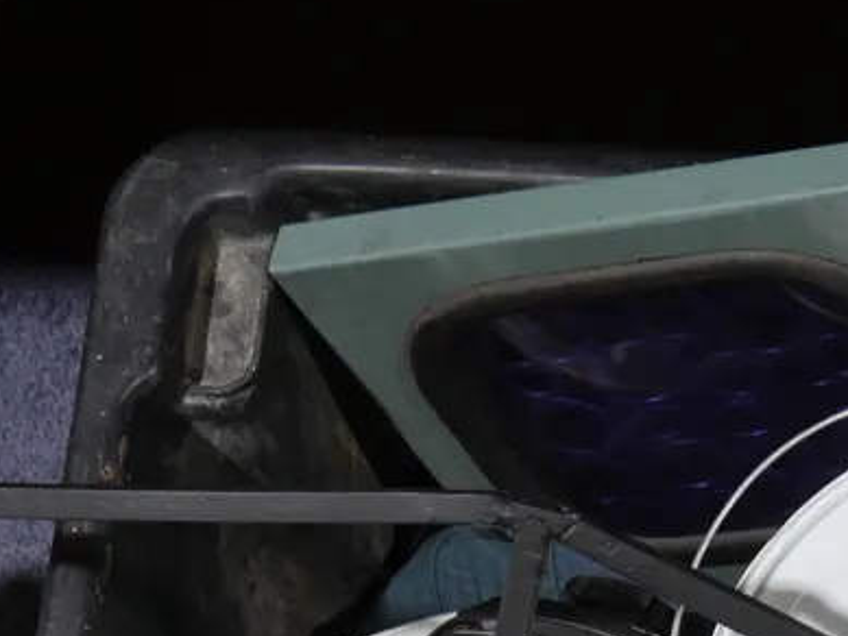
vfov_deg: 12.0
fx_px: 2965
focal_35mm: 121
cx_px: 942
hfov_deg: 15.8
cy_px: 734
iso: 500
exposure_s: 1/60
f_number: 5.1
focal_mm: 23
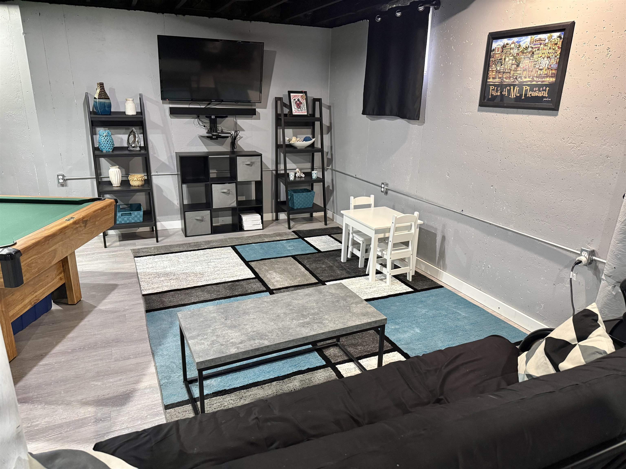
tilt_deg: -16.7
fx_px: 434
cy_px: 234
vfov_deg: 56.8
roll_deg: -1.5
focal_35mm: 24
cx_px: 313
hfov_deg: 71.6
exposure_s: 1/60
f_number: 1.78
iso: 400
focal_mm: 6.76
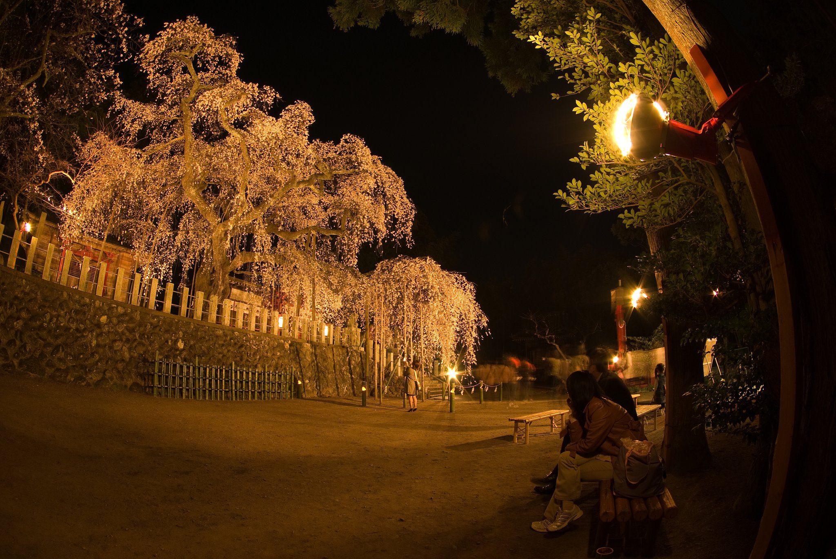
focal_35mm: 15
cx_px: 418
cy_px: 280
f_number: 7.1
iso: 100
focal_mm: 10
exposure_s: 8
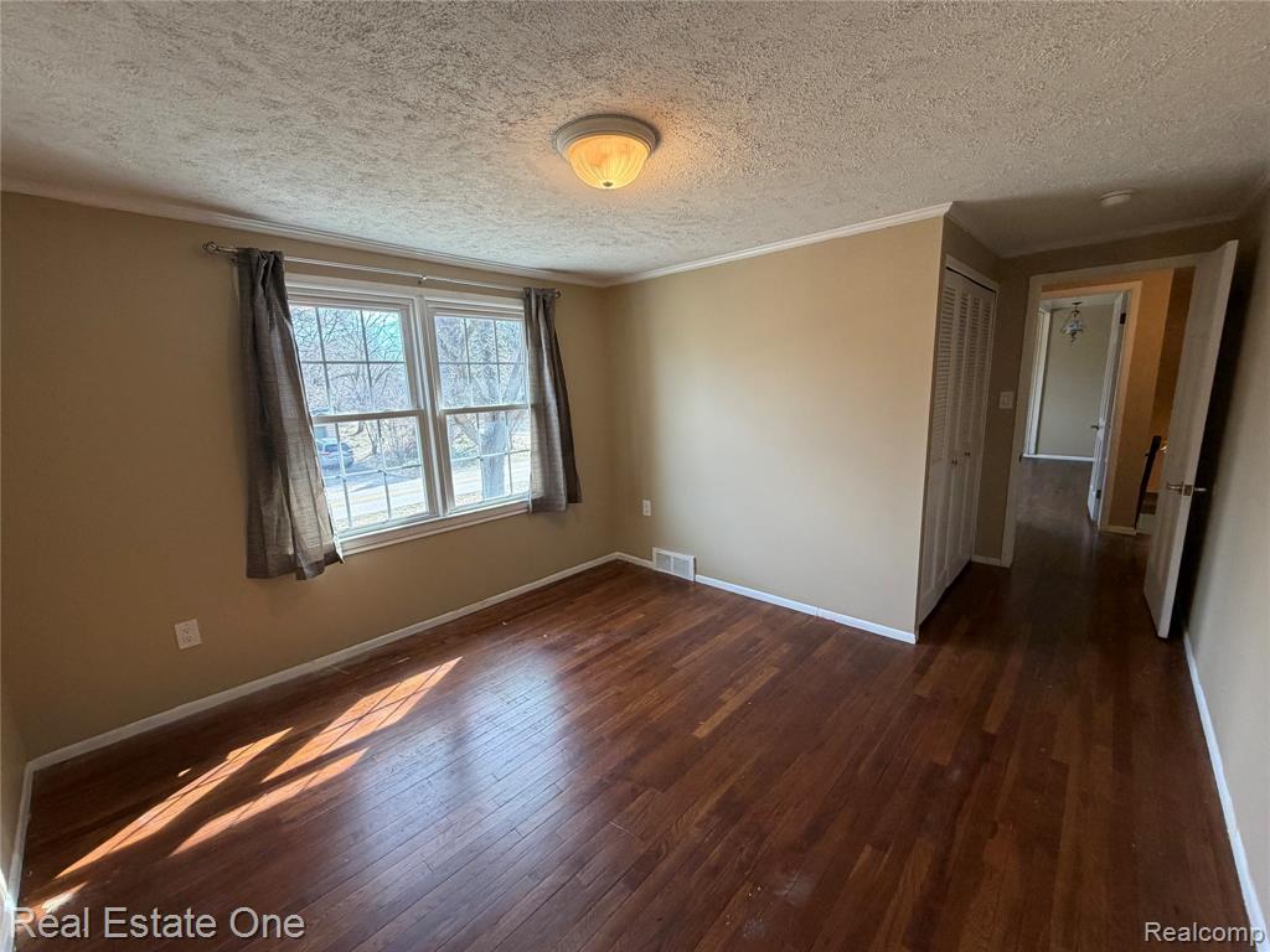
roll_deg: +2.5
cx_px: 635
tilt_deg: -9.3
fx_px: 514
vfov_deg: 85.7
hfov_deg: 102.1
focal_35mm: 14
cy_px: 476
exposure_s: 1/120
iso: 200
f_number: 2.2
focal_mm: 2.22
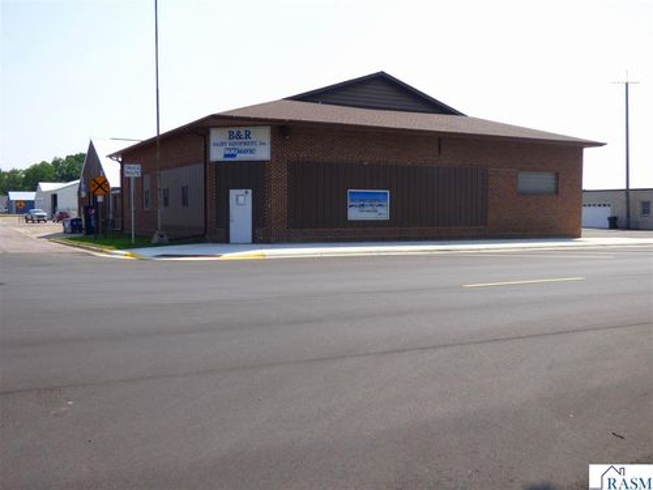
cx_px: 326
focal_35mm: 34
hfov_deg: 54.0
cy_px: 245
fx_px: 641
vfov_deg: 41.8
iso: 100
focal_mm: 5.97
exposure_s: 1/1000
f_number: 3.4
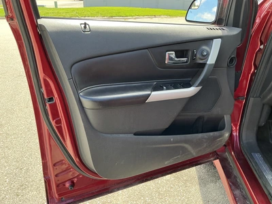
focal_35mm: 28
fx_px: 220
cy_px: 102
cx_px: 136
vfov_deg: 49.7
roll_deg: -0.6
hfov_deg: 63.4
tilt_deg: -23.2
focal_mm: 3
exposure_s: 1/174
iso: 25
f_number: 1.8
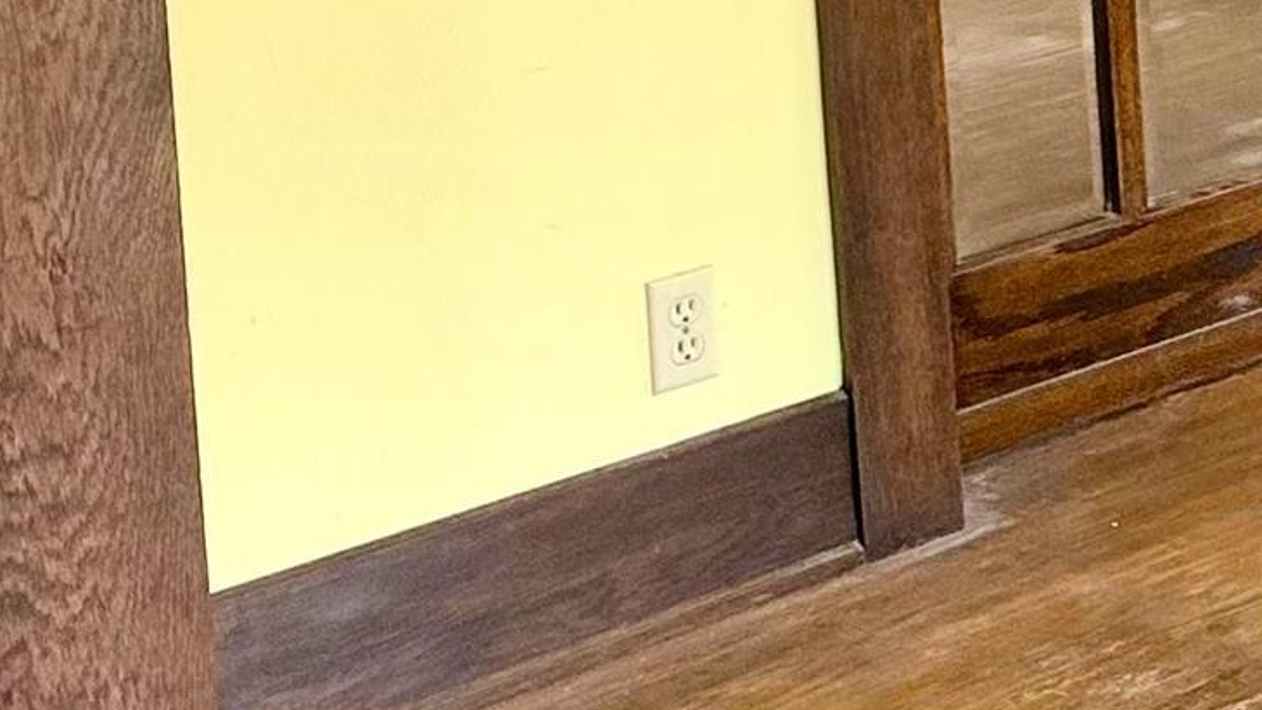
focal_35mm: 110
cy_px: -898
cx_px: 2576
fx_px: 3682
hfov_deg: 15.3
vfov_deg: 9.9
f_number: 1.78
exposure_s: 1/237
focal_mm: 6.76
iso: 200
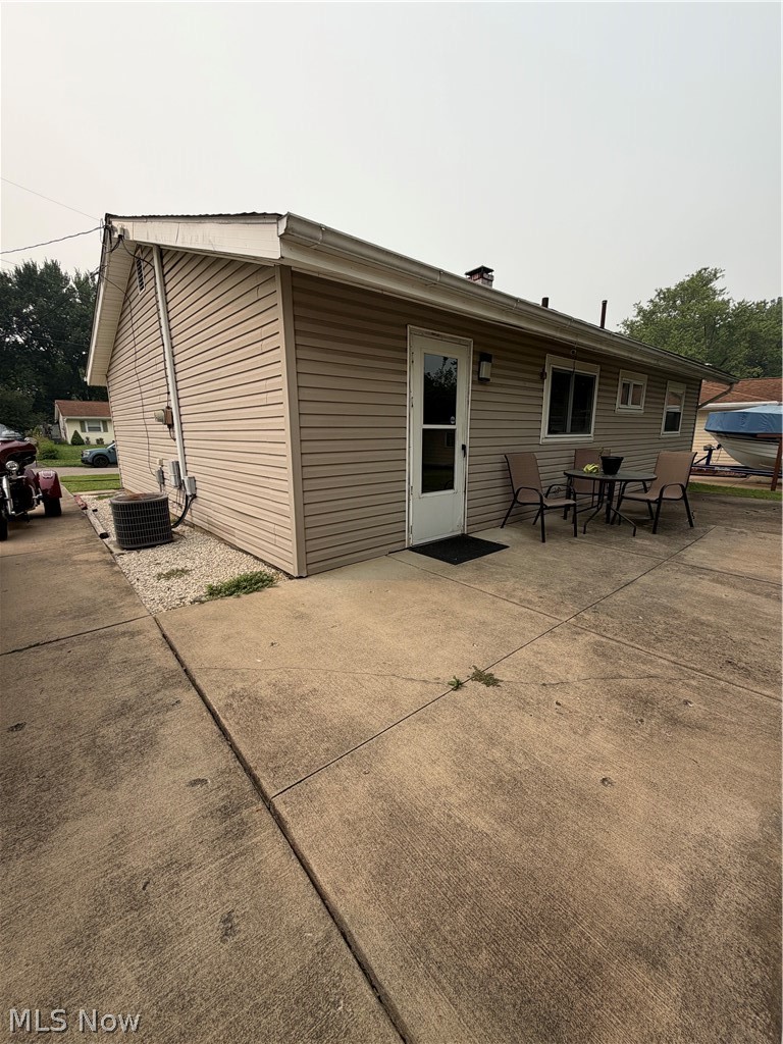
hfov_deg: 85.7
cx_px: 392
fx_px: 422
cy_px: 522
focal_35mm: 14
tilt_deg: -12.6
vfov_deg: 102.1
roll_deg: +0.6
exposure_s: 1/770
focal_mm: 2.22
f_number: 2.2
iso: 25
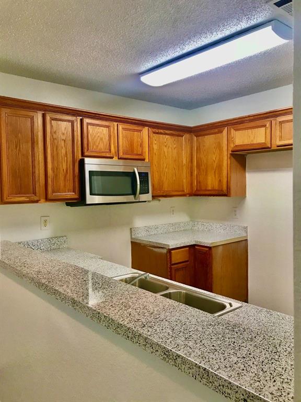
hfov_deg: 49.7
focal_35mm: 28
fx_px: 325
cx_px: 150
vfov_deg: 63.4
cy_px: 201
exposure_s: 1/30
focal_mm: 3.99
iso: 20
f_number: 1.8
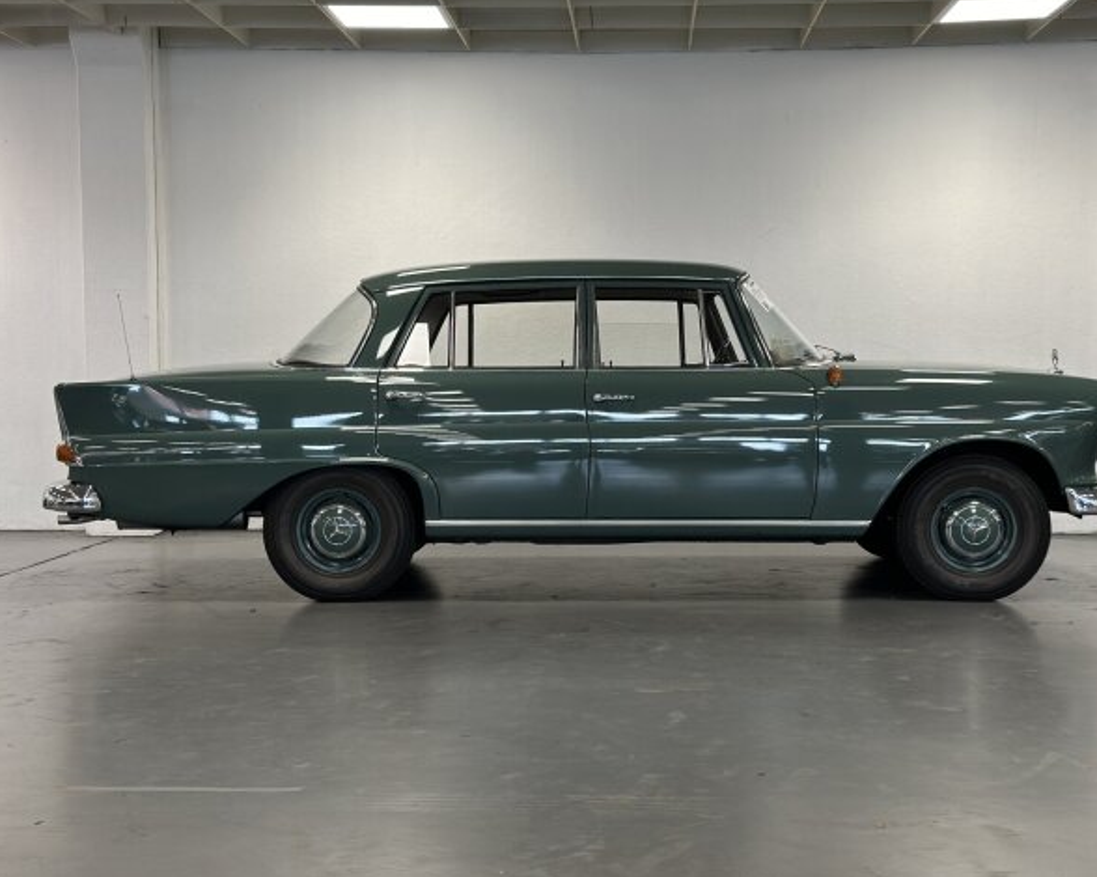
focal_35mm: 51
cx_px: 590
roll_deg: +0.0
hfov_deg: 36.6
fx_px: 1655
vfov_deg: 29.7
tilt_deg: -2.8
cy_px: 438
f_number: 1.78
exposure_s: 1/79
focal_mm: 6.86
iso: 125
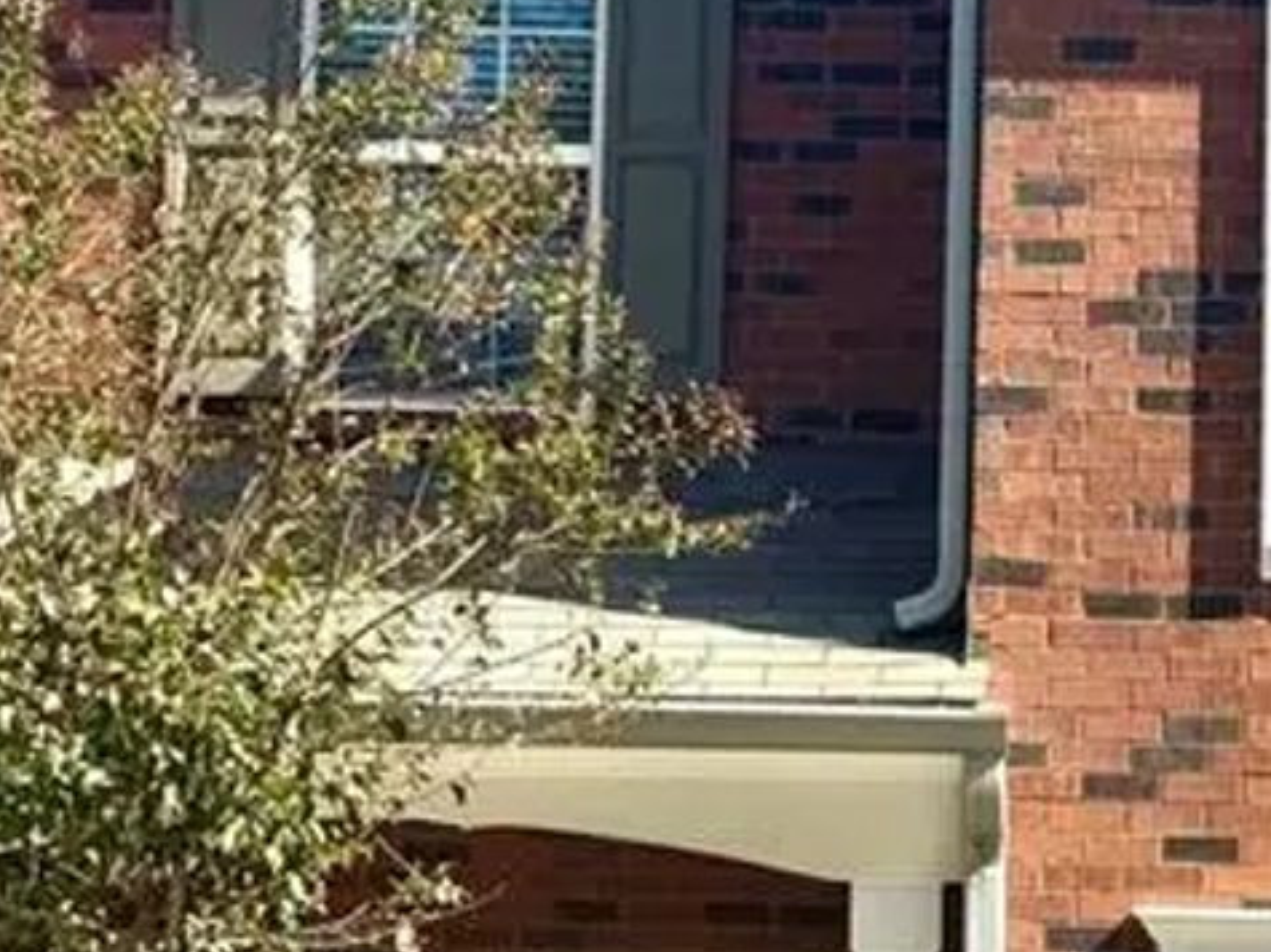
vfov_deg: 10.7
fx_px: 5066
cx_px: 1046
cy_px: 480
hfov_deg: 14.2
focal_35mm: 138
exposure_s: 1/3425
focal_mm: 6.76
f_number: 1.78
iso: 64
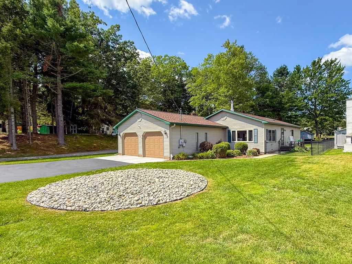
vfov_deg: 85.7
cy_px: 132
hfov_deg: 102.0
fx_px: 142
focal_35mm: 14
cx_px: 176
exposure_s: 1/1200
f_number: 2.2
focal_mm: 2.22
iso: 50
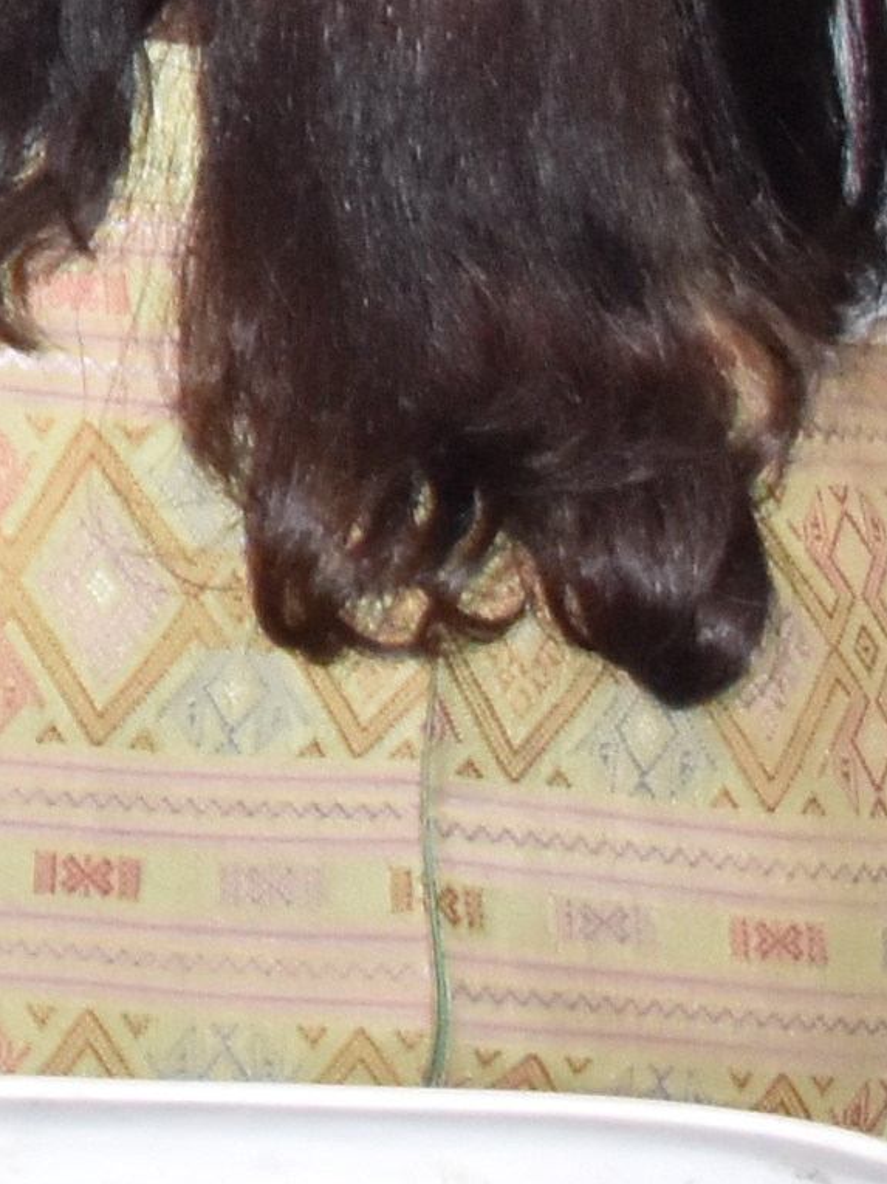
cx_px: -2763
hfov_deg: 5.2
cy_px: -1685
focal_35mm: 249
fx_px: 8514
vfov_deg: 7.4
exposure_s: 1/200
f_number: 6.3
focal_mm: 22
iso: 1250
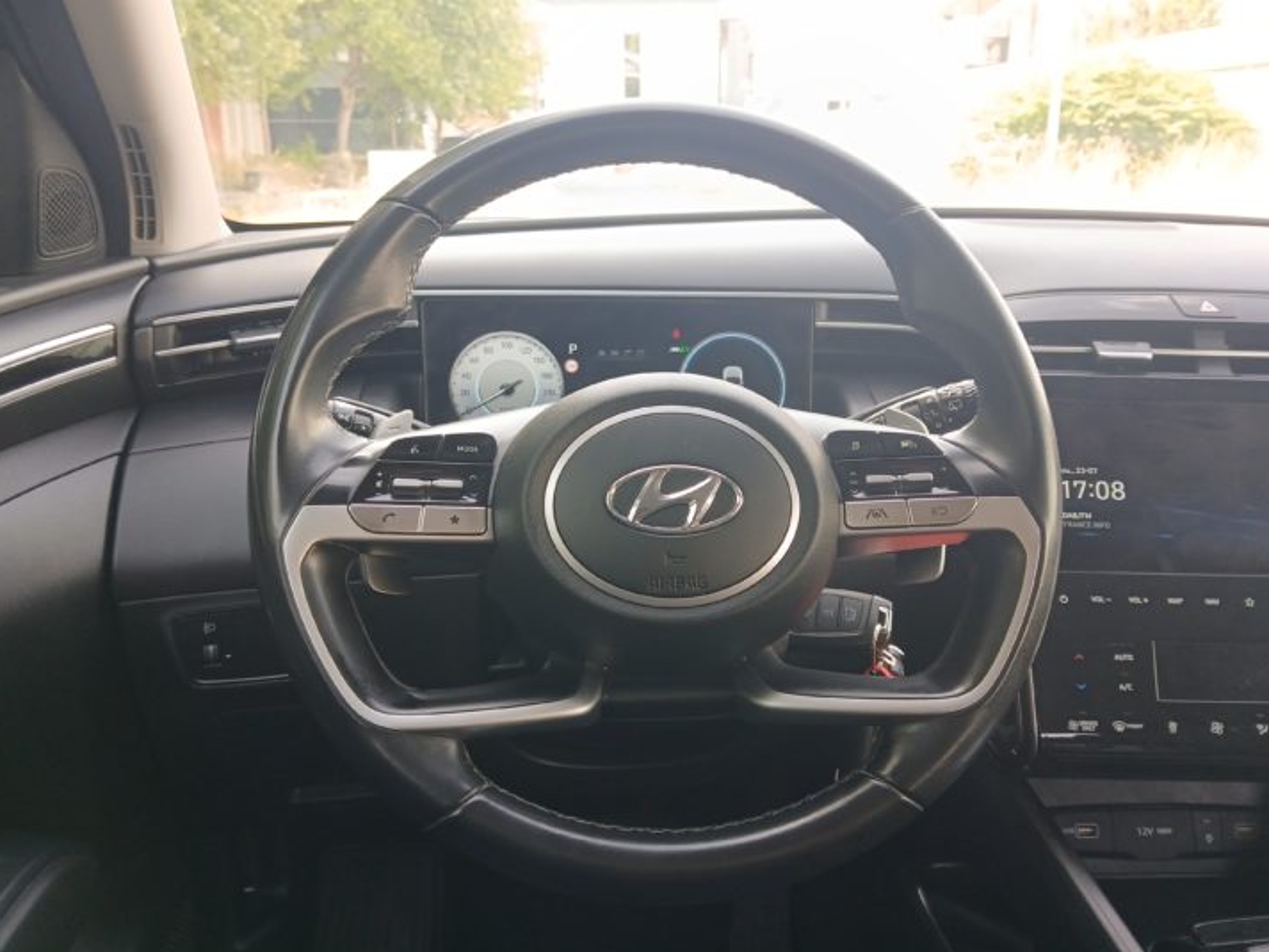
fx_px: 1027
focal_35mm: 28
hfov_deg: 63.4
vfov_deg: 49.7
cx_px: 644
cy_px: 456
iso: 64
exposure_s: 1/50
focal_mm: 3.98
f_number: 1.8
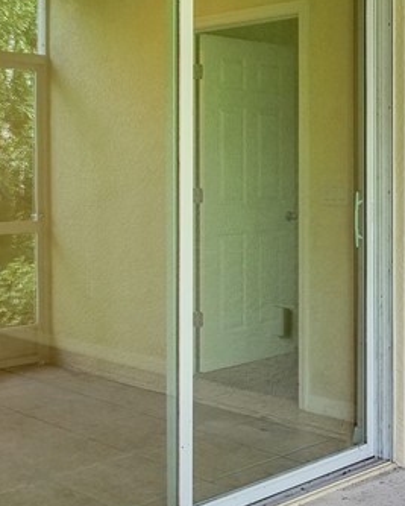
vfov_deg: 34.5
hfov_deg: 28.1
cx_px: 168
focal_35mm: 54
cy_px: 176
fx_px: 808
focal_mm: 9
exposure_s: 1/40
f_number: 6.3
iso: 400
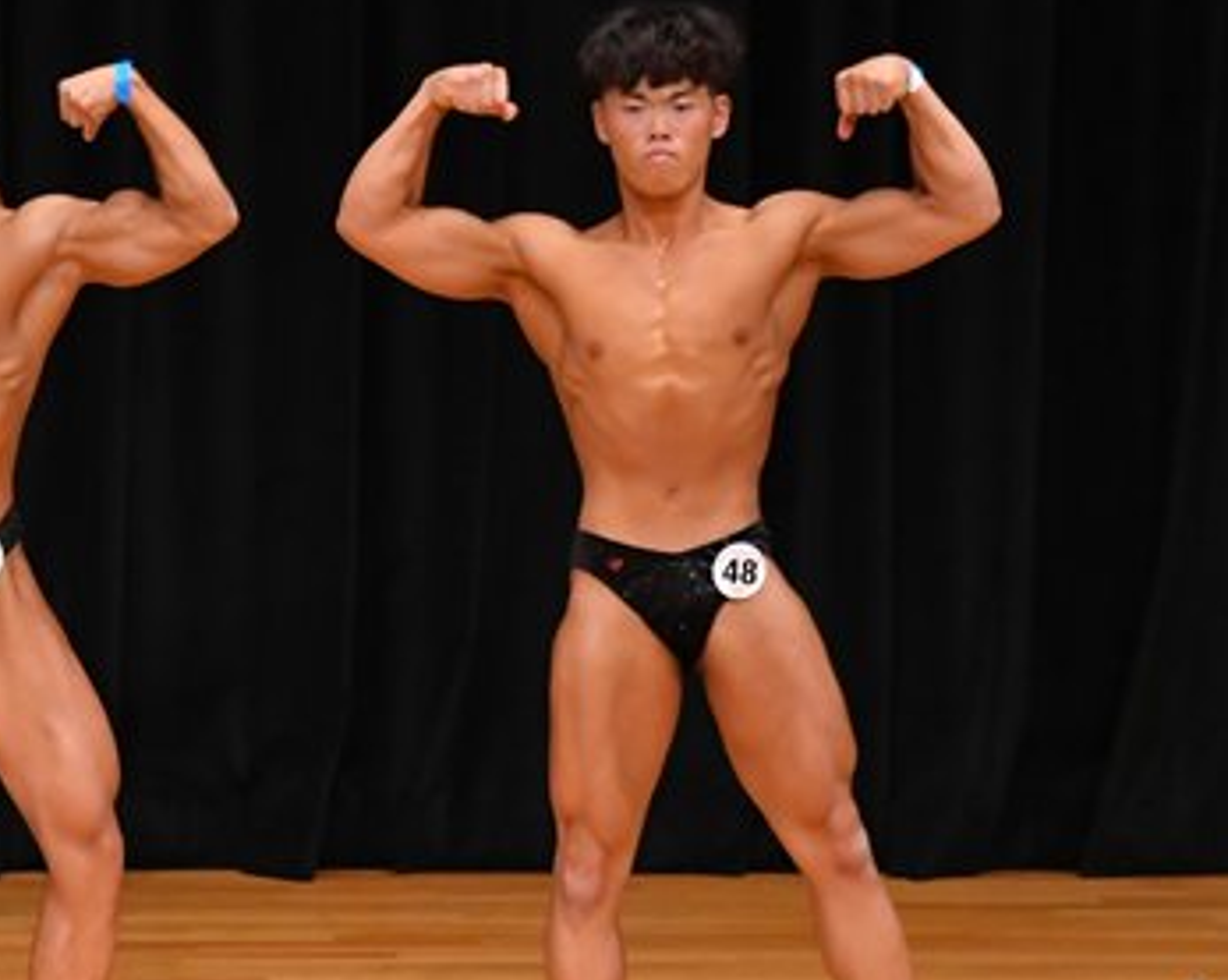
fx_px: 16523
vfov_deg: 3.4
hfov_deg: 4.2
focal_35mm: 455
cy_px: 495
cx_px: -73
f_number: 5.6
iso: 3200
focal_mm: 145
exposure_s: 1/400
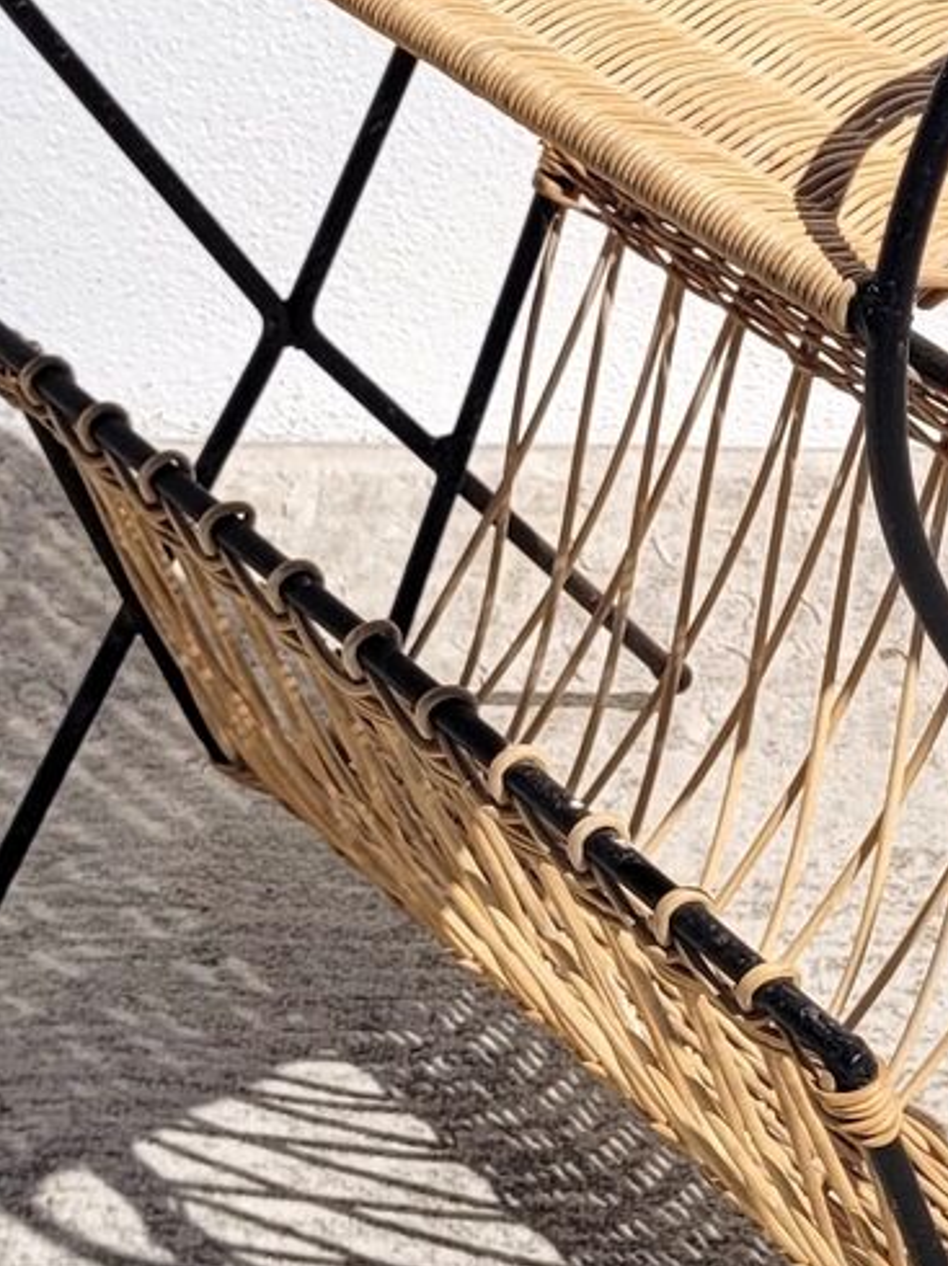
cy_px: 98
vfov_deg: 18.1
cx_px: 752
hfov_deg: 13.8
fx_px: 3911
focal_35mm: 107
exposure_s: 1/5549
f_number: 1.8
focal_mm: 5.4
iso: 40
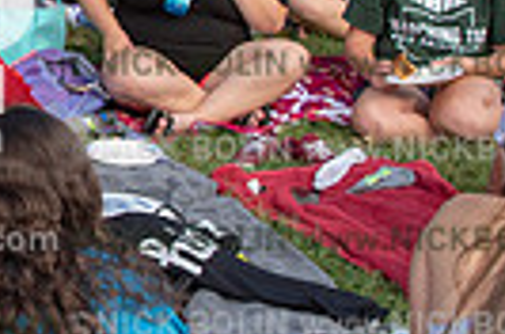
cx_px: -235
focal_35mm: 105
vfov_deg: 12.8
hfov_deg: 17.6
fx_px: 1469
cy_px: -25
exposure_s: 1/640
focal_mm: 24
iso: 160
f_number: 3.2
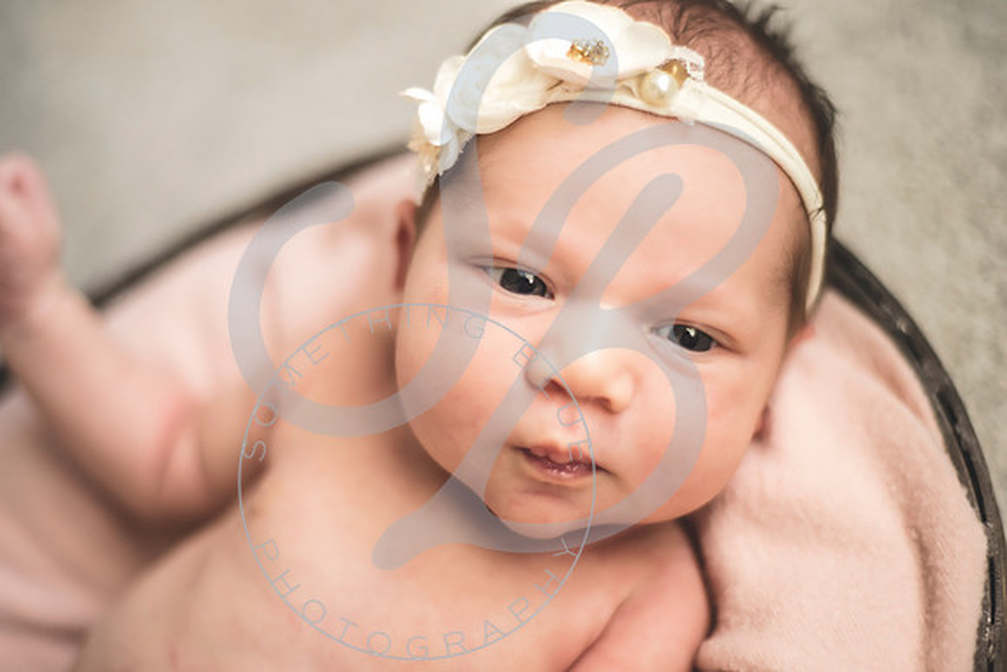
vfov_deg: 27.0
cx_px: 504
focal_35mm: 50
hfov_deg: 39.6
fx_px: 1399
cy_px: 336
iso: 1000
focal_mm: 50
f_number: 1.8
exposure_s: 1/125
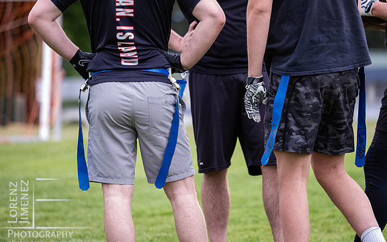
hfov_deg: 6.6
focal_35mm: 320
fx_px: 3375
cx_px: 194
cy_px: 105
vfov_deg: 4.1
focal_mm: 150
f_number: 2.8
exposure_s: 1/1250
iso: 4000
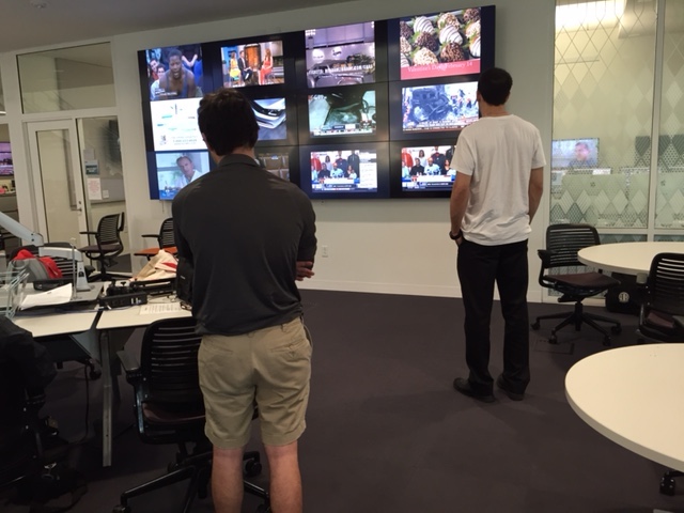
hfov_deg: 61.7
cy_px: 256
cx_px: 342
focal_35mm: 29
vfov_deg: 48.2
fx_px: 573
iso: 80
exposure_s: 1/30
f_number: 2.2
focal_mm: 4.15
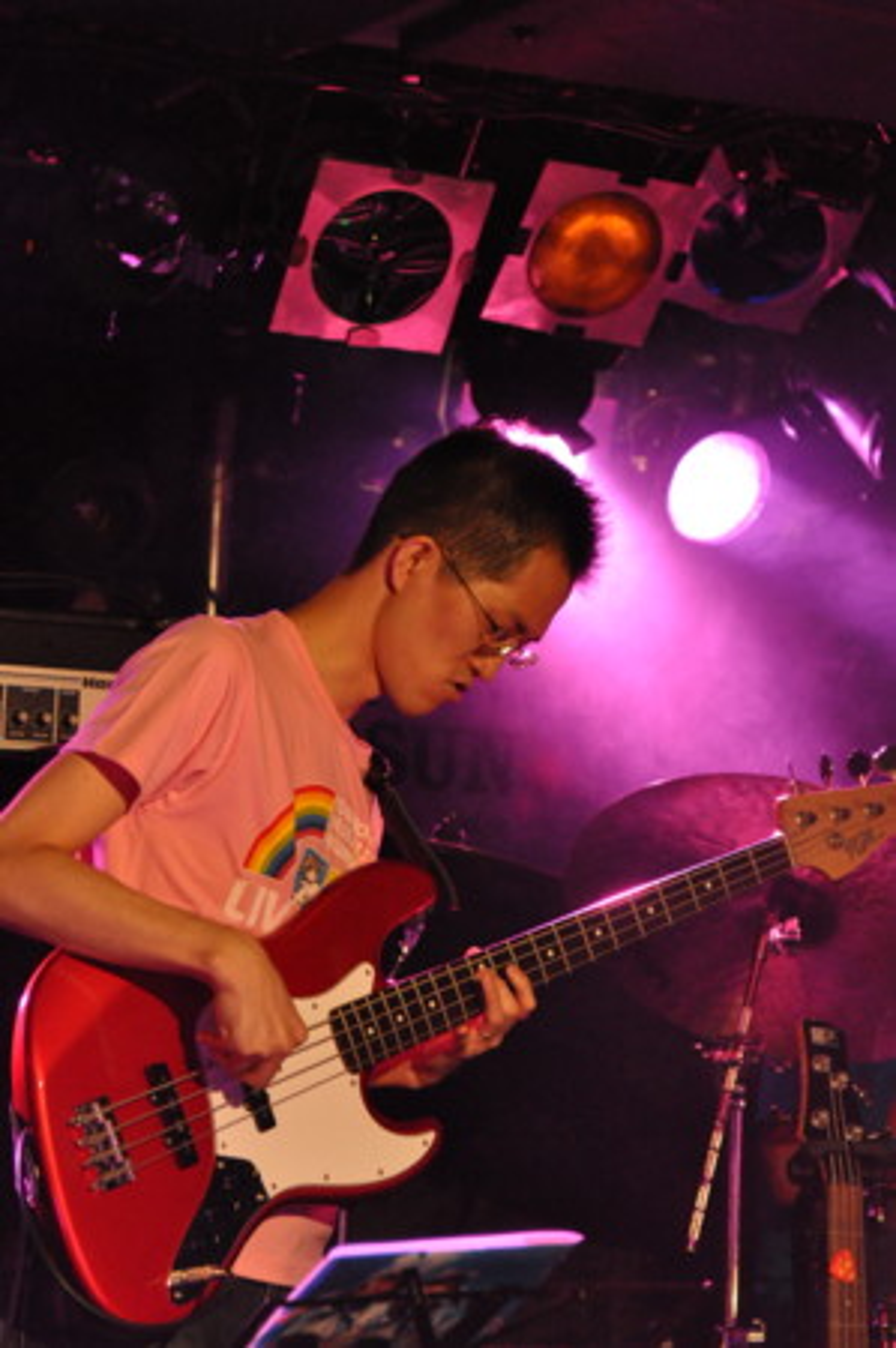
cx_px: 448
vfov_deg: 19.5
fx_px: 3929
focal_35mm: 105
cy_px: 674
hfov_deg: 13.0
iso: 3200
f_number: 4.5
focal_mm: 70
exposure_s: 1/200
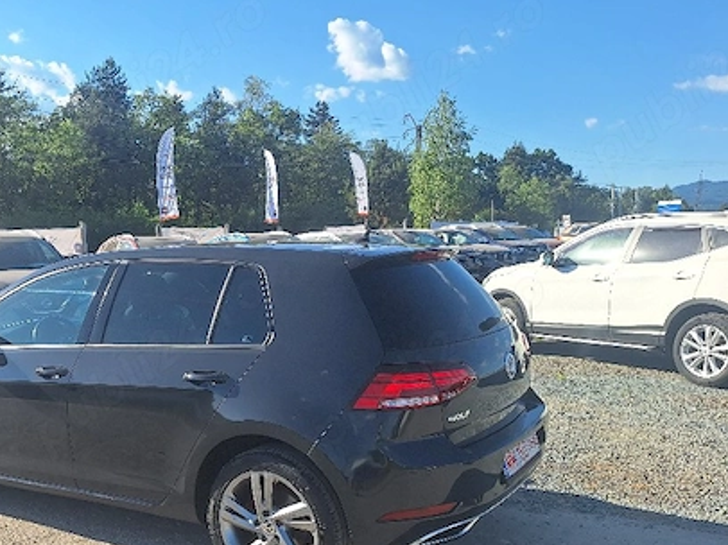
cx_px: 221
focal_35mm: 34
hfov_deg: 52.5
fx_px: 715
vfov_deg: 41.1
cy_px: 371
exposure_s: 1/2500
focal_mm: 5.54
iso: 40
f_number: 1.8
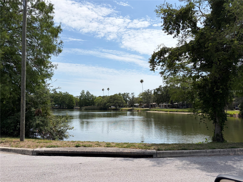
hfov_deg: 67.3
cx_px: 122
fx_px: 183
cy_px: 91
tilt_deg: +4.9
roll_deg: +1.0
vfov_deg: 53.1
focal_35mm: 26
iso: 50
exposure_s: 1/6329
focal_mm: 5.96
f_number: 1.6
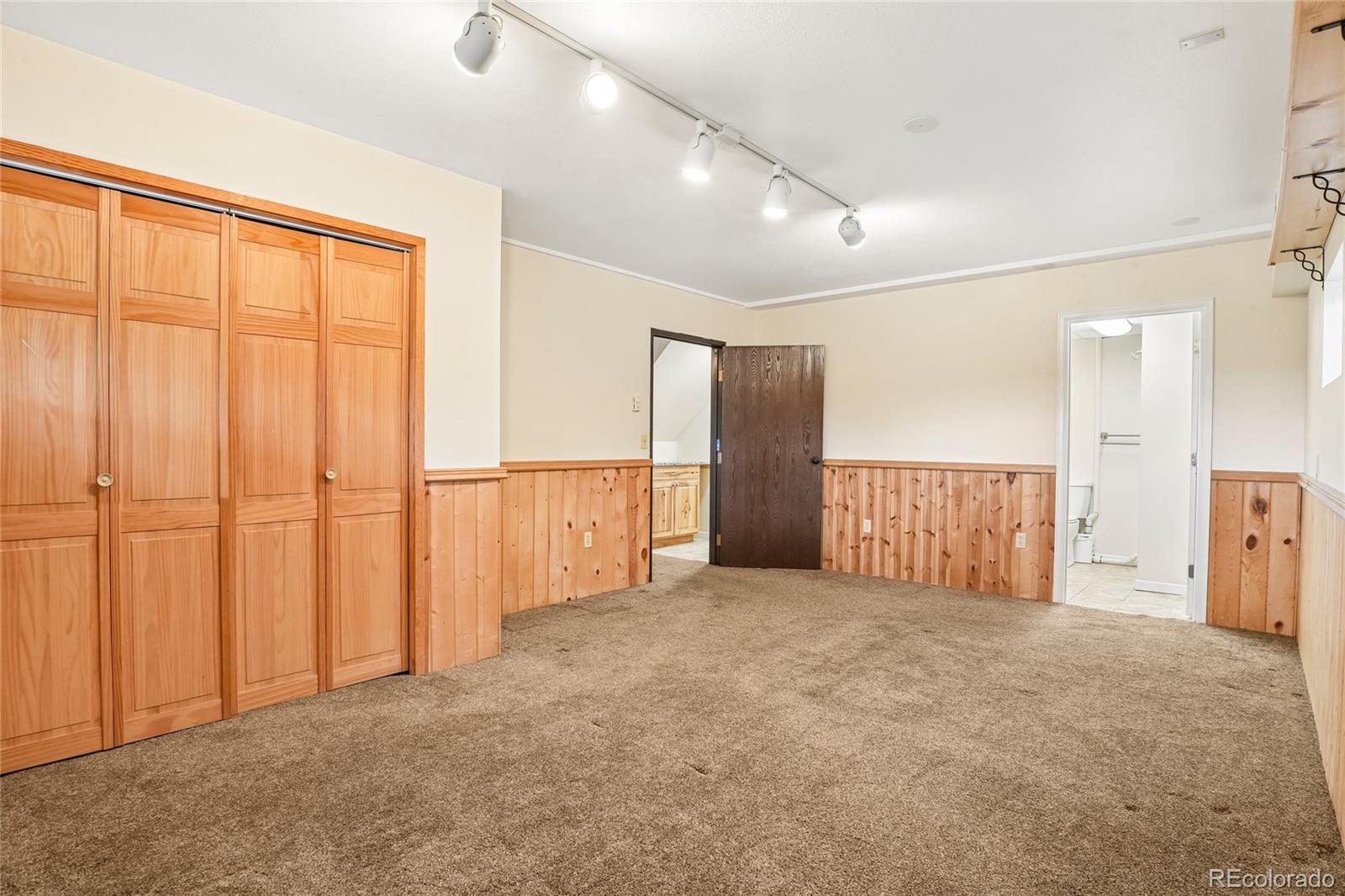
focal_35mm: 16
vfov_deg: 72.0
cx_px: 672
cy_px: 448
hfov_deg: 95.0
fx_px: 616
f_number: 8
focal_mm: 11
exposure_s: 1/20
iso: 500
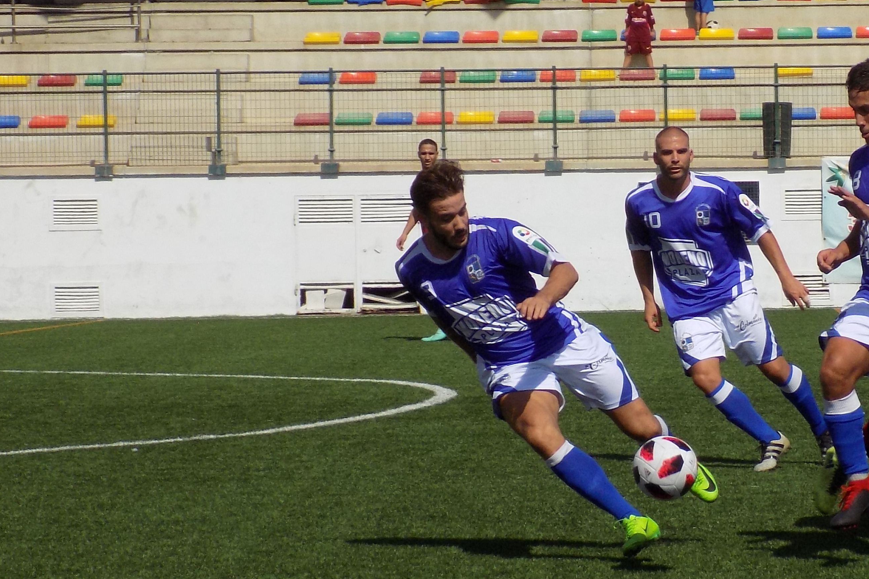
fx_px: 4803
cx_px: 796
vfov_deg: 6.9
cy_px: 298
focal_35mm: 199
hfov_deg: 10.3
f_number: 4.6
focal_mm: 17.2
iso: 80
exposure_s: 1/1250
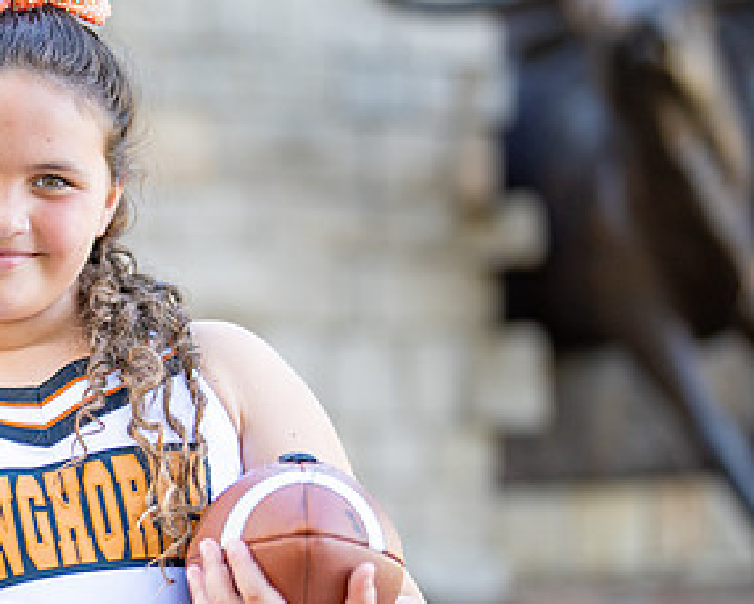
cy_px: 404
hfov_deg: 16.6
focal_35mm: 114
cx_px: 62
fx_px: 2545
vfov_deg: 13.5
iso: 250
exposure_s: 1/1000
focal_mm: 50
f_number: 1.2
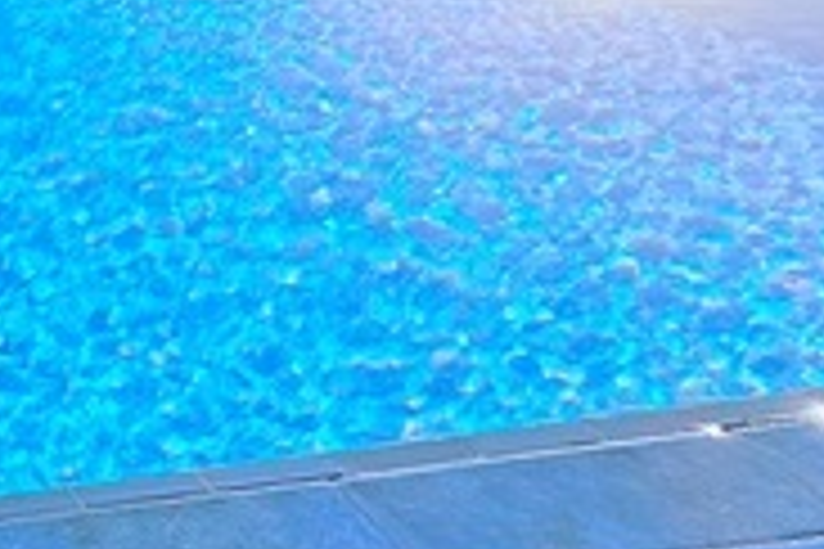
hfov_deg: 23.2
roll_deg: +7.9
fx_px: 1213
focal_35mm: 53
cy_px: 126
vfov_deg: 25.2
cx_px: -606
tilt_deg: -22.8
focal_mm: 2.22
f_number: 2.2
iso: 50
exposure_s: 1/742
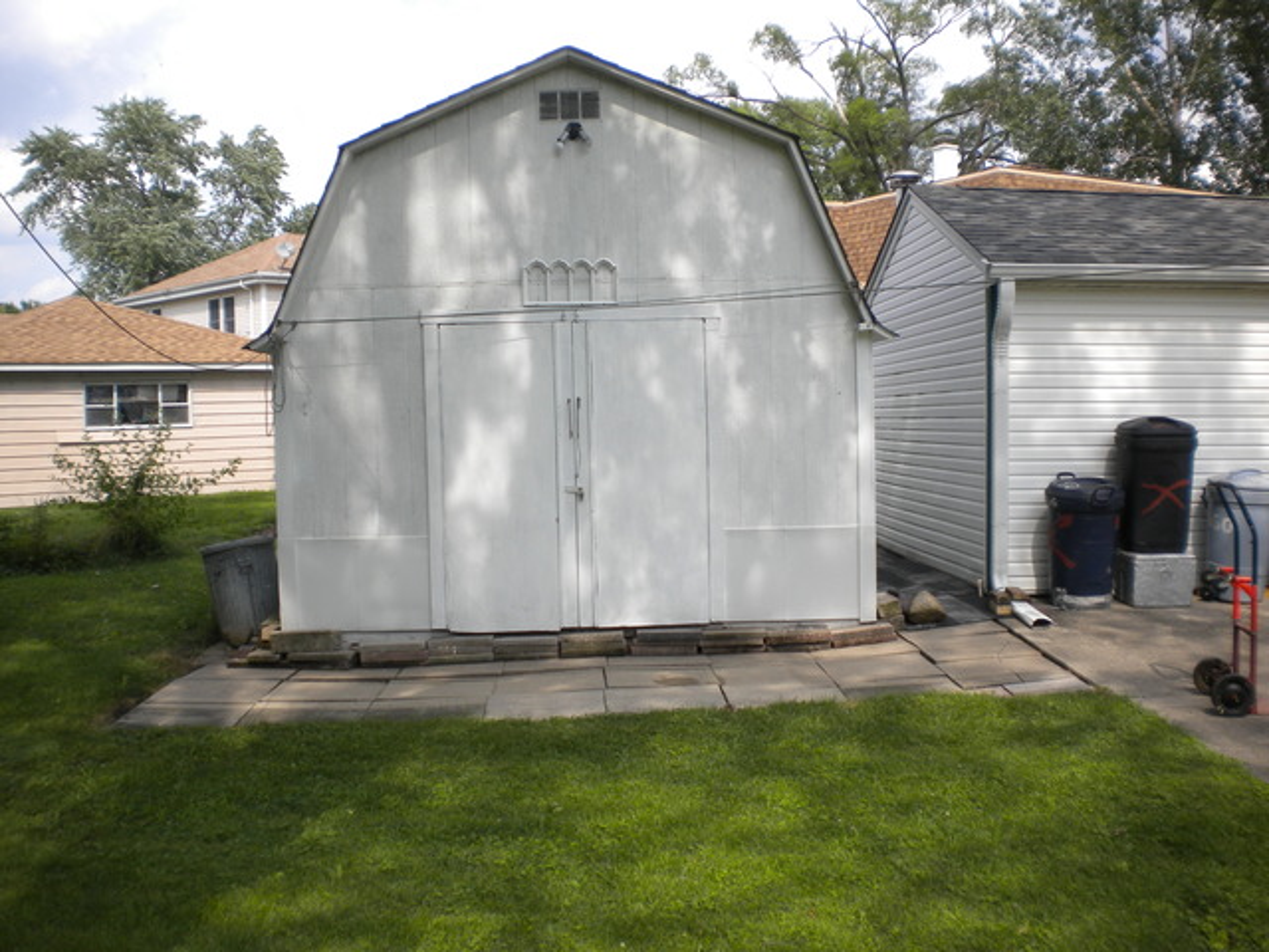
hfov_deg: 52.6
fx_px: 1283
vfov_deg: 40.7
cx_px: 634
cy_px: 476
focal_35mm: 35
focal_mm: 6.3
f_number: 4.6
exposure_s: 1/416
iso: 80
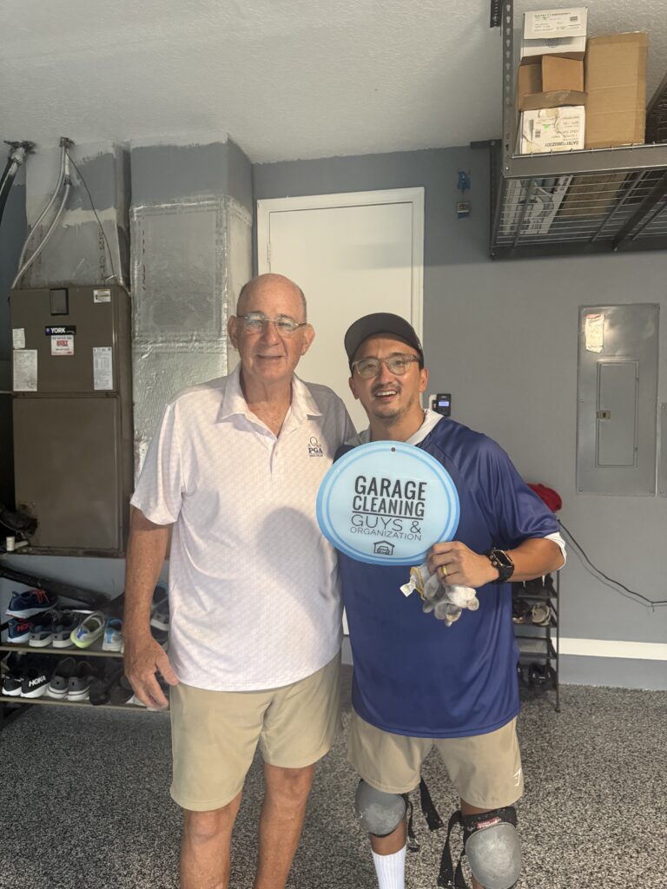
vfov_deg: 71.6
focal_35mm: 24
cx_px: 334
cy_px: 444
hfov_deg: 56.8
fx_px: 617
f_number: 1.78
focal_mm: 6.76
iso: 500
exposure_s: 1/60
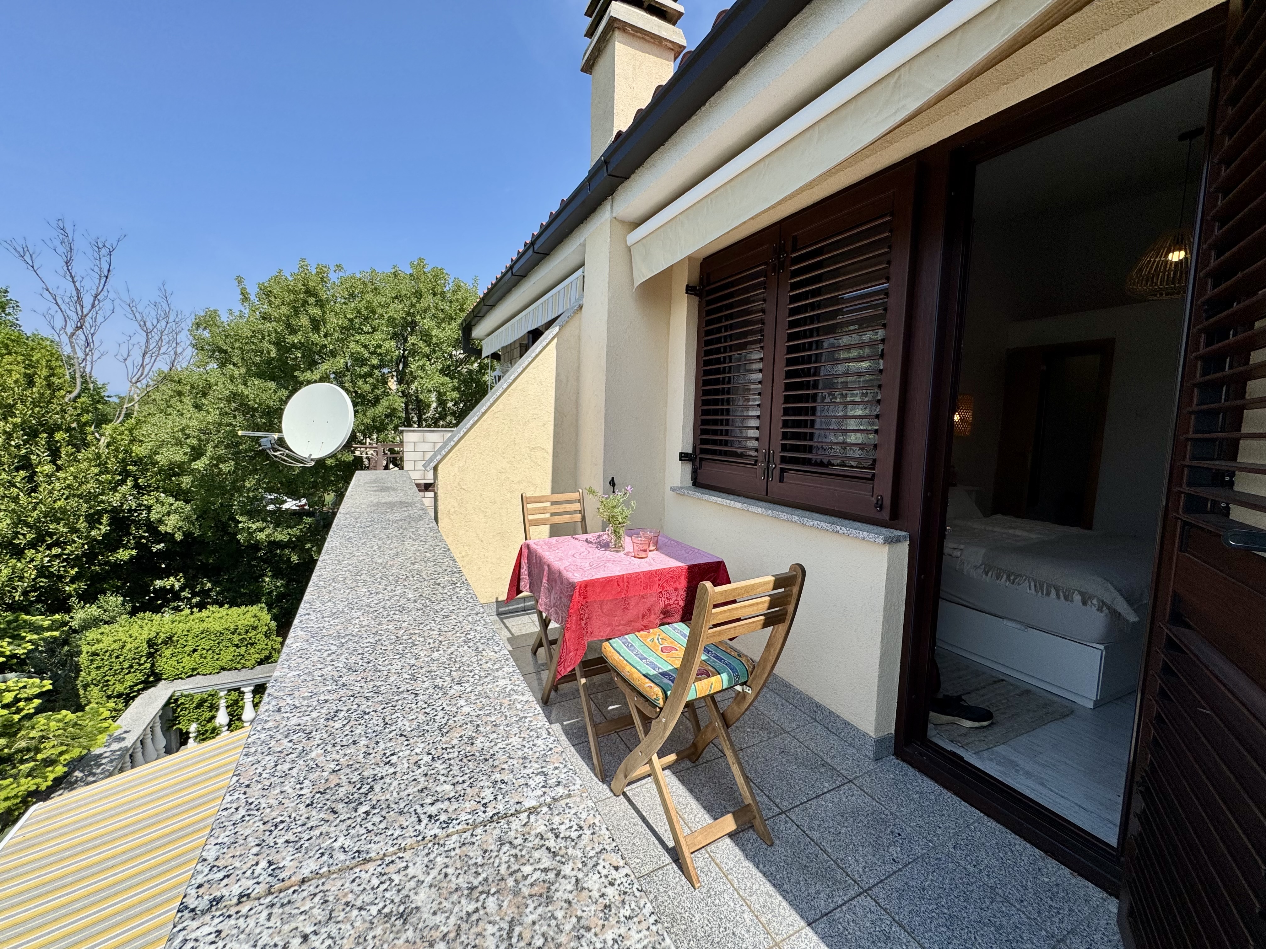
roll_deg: -1.1
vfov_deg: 85.7
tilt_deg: -6.0
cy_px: 474
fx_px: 512
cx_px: 633
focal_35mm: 14
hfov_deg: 102.1
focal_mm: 2.22
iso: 50
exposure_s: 1/2342
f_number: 2.2
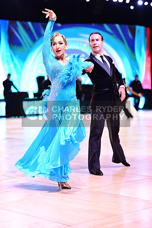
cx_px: 76
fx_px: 577
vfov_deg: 22.4
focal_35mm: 91
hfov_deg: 15.0
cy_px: 114
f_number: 2.8
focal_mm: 91
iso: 1600
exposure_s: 1/250
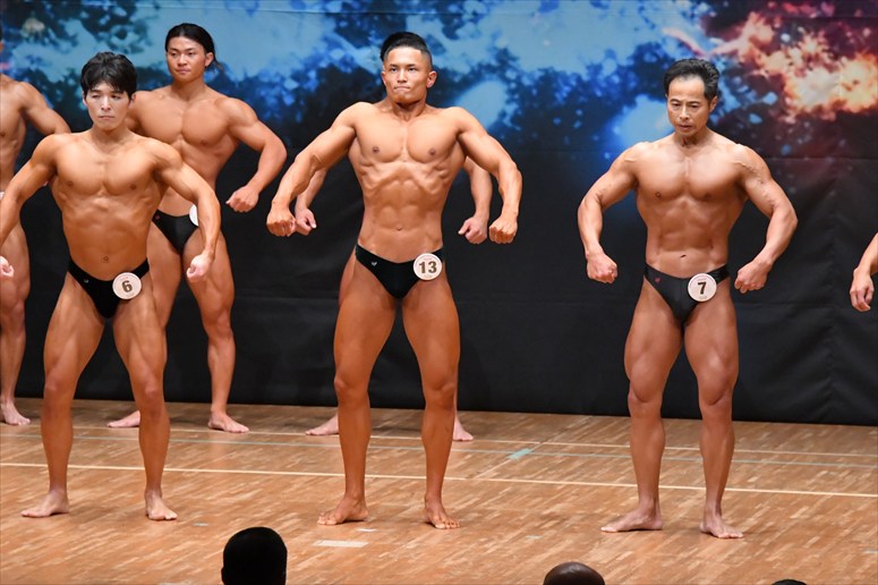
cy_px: 292
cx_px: 439
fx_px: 6582
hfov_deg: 7.6
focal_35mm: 270
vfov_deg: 5.1
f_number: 5.6
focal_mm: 180
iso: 8000
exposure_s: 1/400
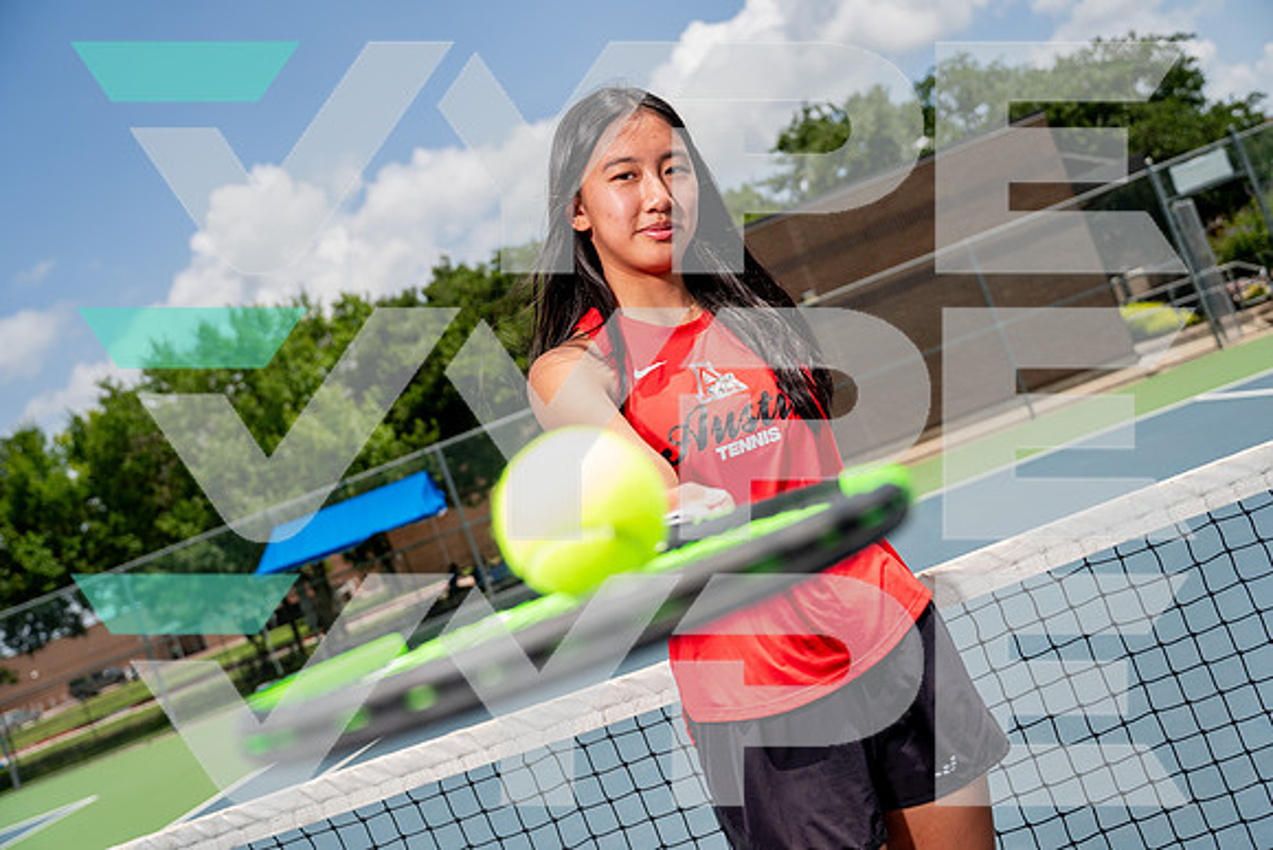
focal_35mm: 35
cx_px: 636
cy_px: 425
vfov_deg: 37.9
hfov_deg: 54.4
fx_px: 1238
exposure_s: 1/1250
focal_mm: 35
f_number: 4
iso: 100
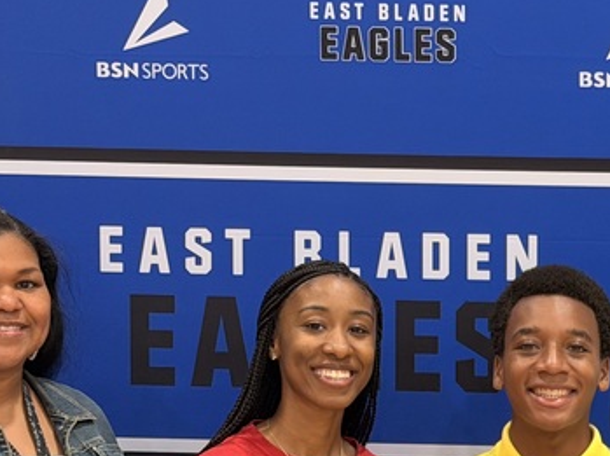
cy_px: 437
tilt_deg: -1.9
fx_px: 2482
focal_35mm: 141
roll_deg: -0.9
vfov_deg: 10.4
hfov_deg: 13.5
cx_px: 778
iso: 125
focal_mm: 6.76
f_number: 1.78
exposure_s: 1/60
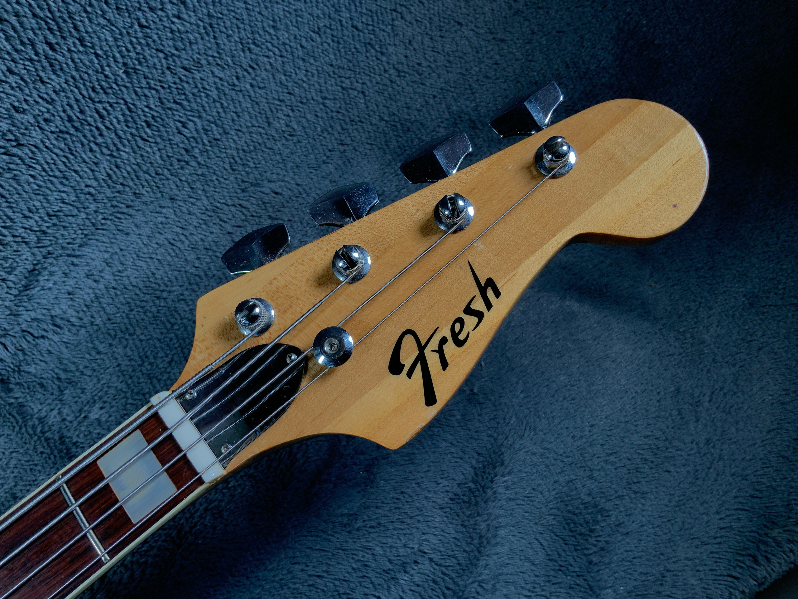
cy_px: 300
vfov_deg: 48.2
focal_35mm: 29
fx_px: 669
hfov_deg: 61.7
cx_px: 399
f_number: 1.8
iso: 25
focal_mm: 3
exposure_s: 1/156
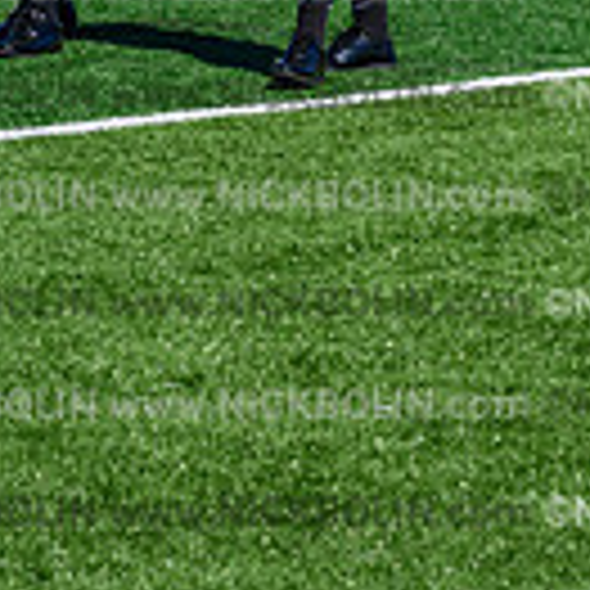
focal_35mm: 264
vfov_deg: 6.6
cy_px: -218
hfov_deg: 6.5
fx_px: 5091
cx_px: 887
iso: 160
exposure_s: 1/640
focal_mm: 70
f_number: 8
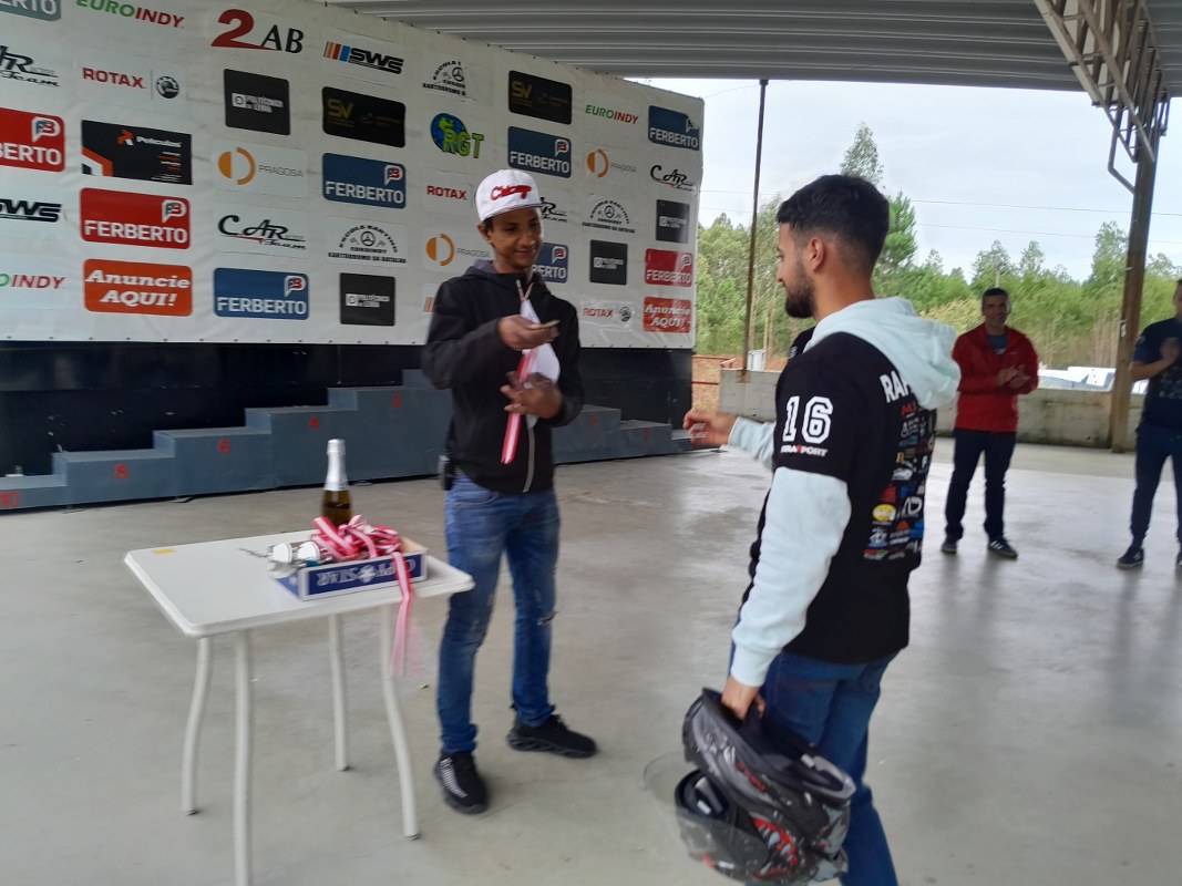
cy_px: 443
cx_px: 591
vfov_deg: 53.1
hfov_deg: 67.3
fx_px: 888
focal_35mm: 26
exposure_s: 1/60
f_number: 1.8
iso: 40
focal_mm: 3.98
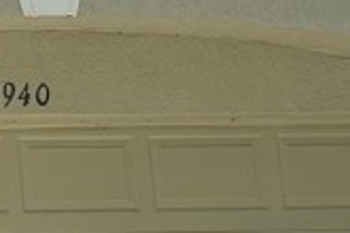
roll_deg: +1.9
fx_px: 1507
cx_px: -503
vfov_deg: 8.8
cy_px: 55
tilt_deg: +10.9
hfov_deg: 11.1
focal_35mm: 155
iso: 80
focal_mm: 6.86
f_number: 1.78
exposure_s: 1/3058
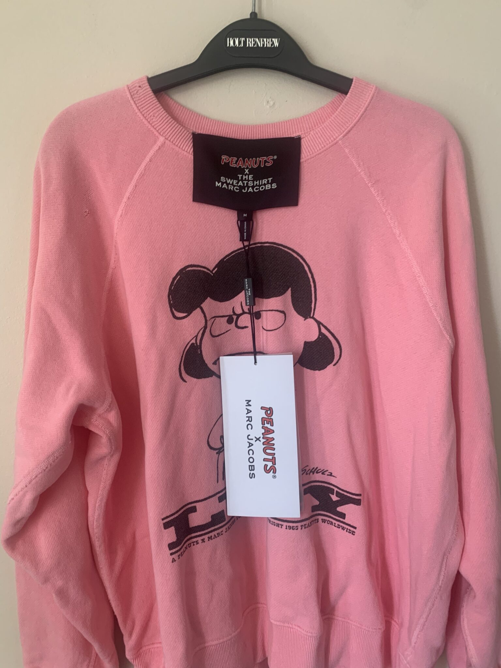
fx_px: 502
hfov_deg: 53.1
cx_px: 250
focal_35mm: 26
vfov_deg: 67.3
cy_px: 334
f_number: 1.8
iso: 100
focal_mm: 4.25
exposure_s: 1/60
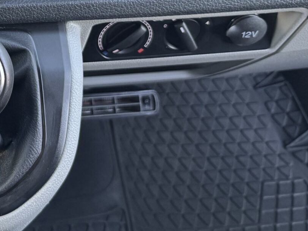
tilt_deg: -29.8
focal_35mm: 76
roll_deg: +0.4
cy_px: -92
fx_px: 676
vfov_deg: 17.8
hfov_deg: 23.3
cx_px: -68
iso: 200
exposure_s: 1/61
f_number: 1.78
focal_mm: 6.76
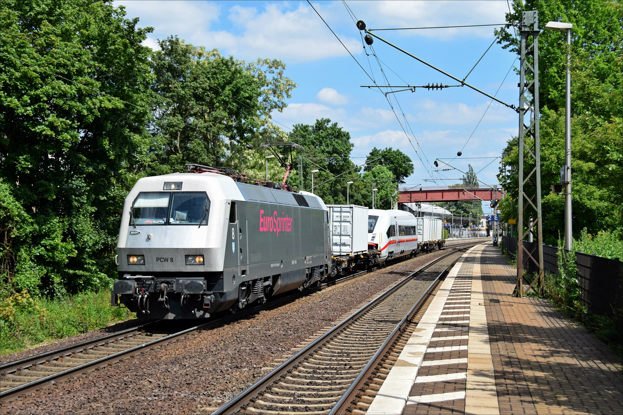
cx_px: 312
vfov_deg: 21.6
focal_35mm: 63
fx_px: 1090
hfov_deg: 31.9
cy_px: 208
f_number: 6.3
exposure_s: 1/1600
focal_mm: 42
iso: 400
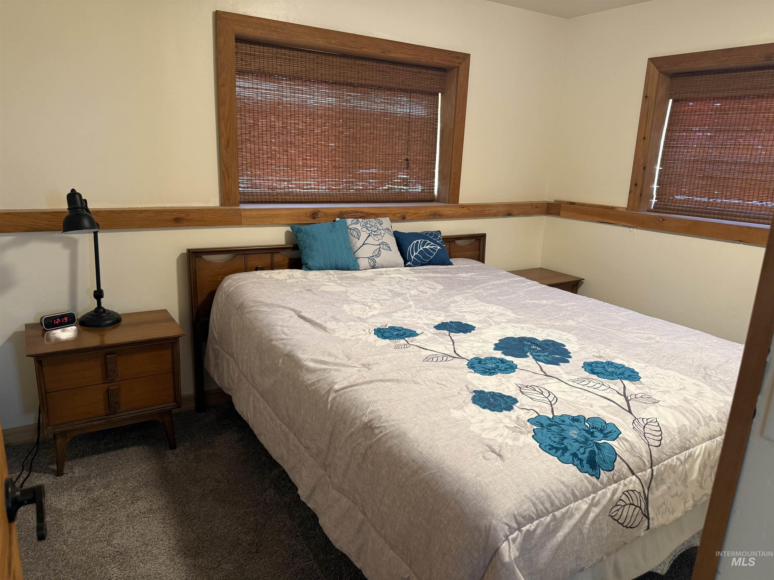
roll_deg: -2.1
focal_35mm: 24
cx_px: 387
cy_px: 290
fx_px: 537
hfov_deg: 71.6
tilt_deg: -14.5
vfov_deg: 56.8
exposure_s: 1/60
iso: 200
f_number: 1.78
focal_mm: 6.76
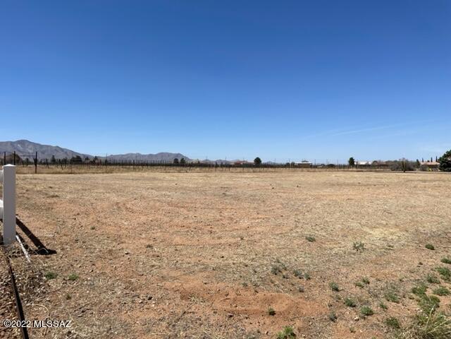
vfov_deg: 53.1
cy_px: 170
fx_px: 339
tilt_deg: +0.5
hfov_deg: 67.3
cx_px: 226
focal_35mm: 26
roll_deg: +0.3
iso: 32
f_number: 1.6
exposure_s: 1/5814
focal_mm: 4.2
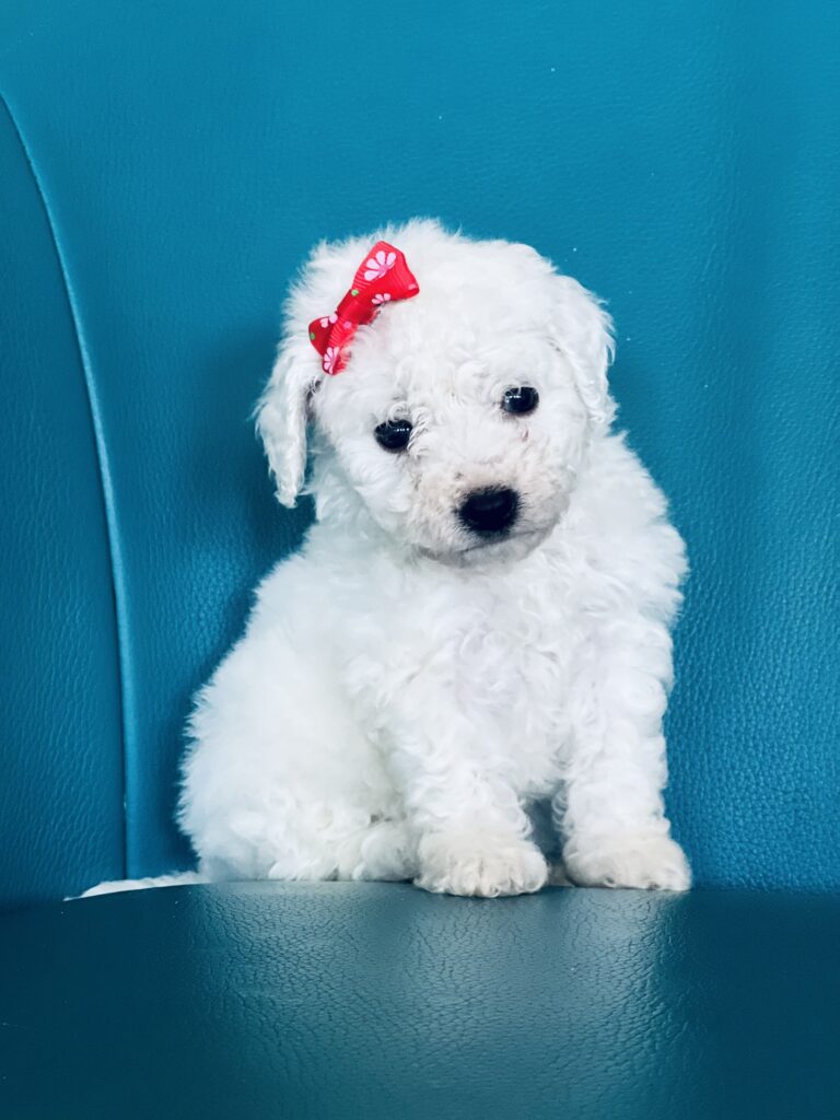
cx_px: 420
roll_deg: +0.3
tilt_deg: -6.7
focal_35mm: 77
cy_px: 560
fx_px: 2491
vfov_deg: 25.3
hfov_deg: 19.1
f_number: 2.8
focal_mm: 9
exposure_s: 1/40
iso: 250
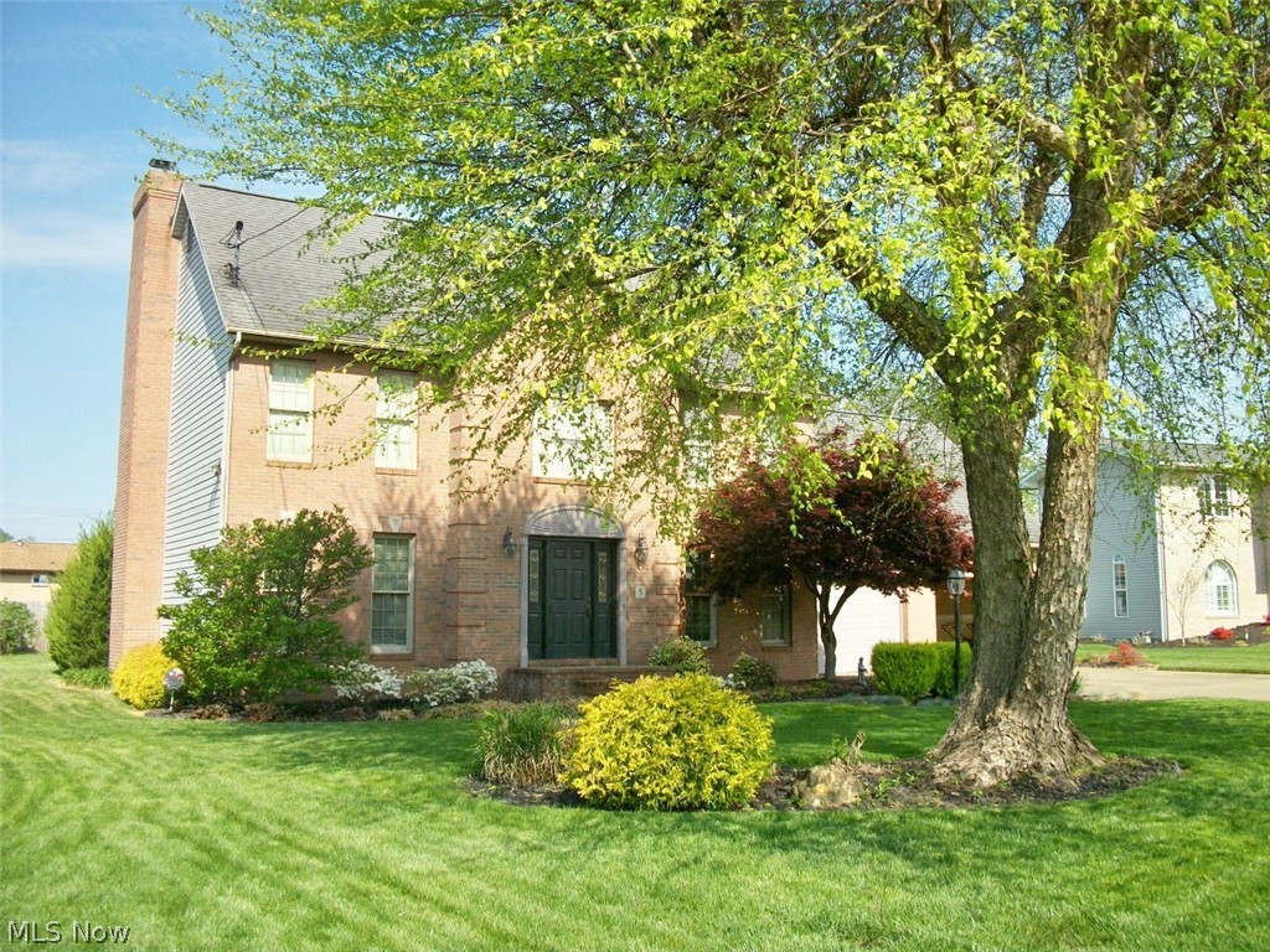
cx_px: 635
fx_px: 1174
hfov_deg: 56.8
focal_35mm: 32
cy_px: 476
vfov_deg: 44.2
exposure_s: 1/125
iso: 80
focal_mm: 5.7
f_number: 8.8
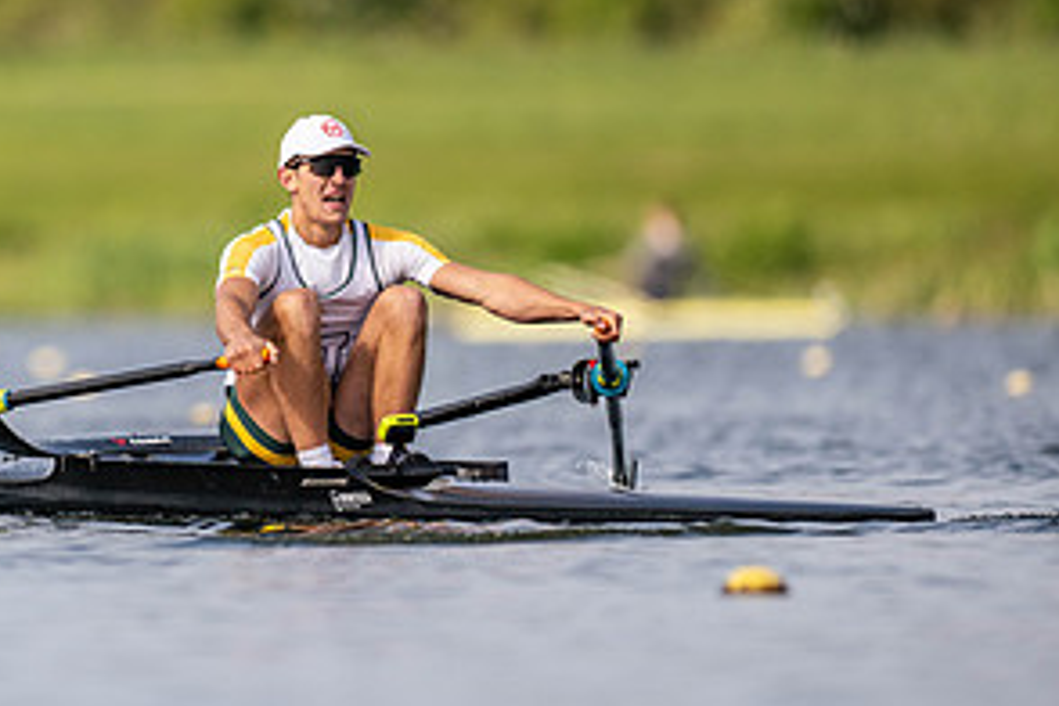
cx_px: 151
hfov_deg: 1.7
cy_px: 283
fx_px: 34768
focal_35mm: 1182
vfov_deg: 1.2
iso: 320
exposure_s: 1/2500
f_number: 4
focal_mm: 600
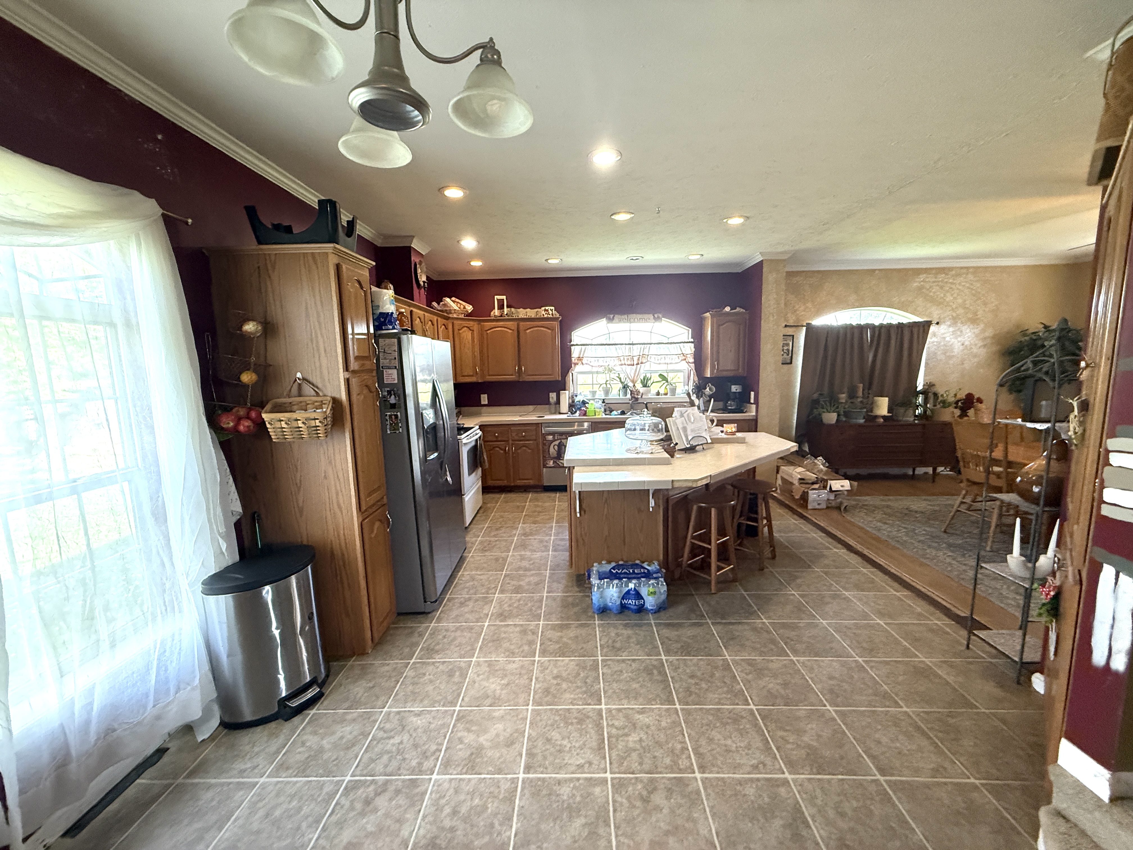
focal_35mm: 14
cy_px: 425
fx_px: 458
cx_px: 566
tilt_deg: -5.9
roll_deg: +1.1
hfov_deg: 102.1
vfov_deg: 85.7
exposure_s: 1/120
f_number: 2.2
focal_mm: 2.22
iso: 500
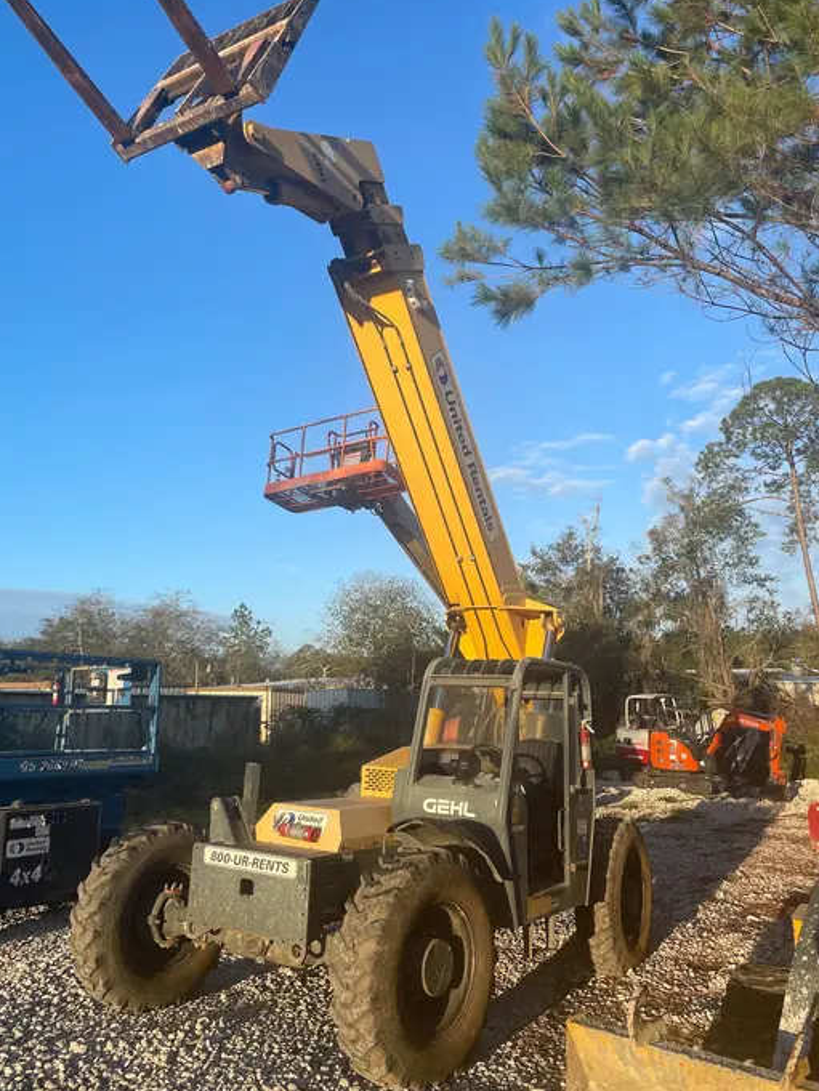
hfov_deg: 49.7
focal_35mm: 28
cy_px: 513
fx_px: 883
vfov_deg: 63.4
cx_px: 389
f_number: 1.6
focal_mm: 4.2
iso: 32
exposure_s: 1/1595
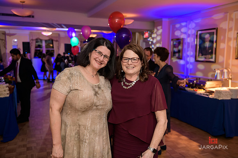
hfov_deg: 55.8
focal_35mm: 34
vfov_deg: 38.9
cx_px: 119
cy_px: 79
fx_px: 225
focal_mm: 34
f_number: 3.2
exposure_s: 1/125
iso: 800
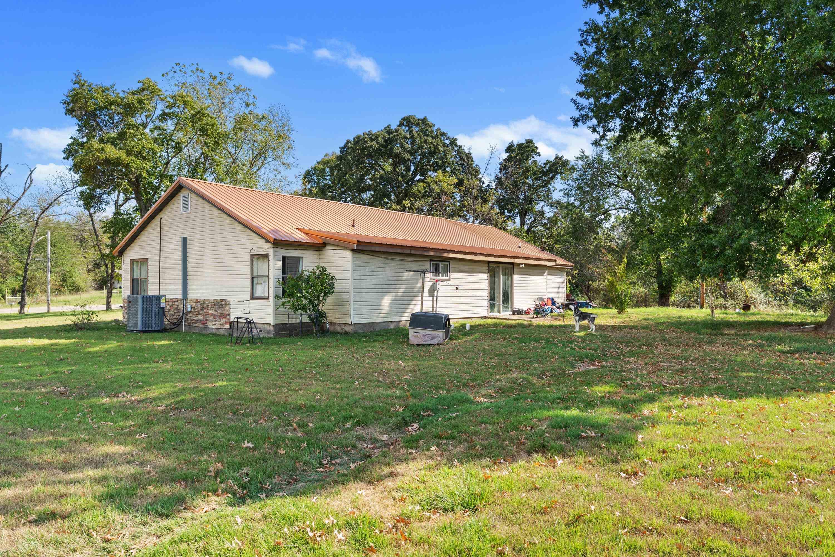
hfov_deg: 72.7
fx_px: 567
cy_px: 278
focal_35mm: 24
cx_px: 418
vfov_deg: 52.3
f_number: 7.1
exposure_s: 1/200
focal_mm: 16.3
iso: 500
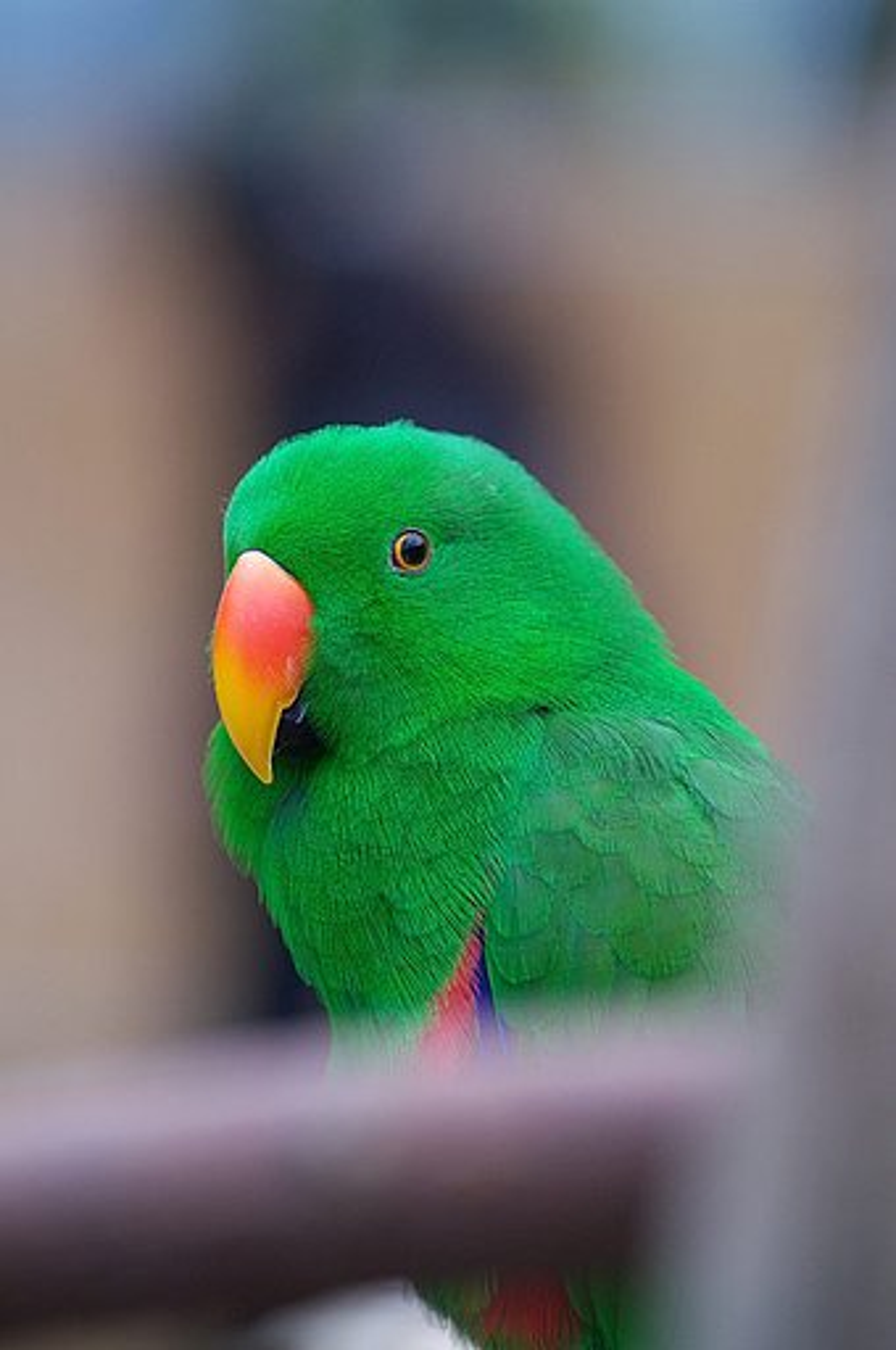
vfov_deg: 9.2
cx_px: 448
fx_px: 8422
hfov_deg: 6.1
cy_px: 675
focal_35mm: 225
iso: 400
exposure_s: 1/125
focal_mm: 150
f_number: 3.2
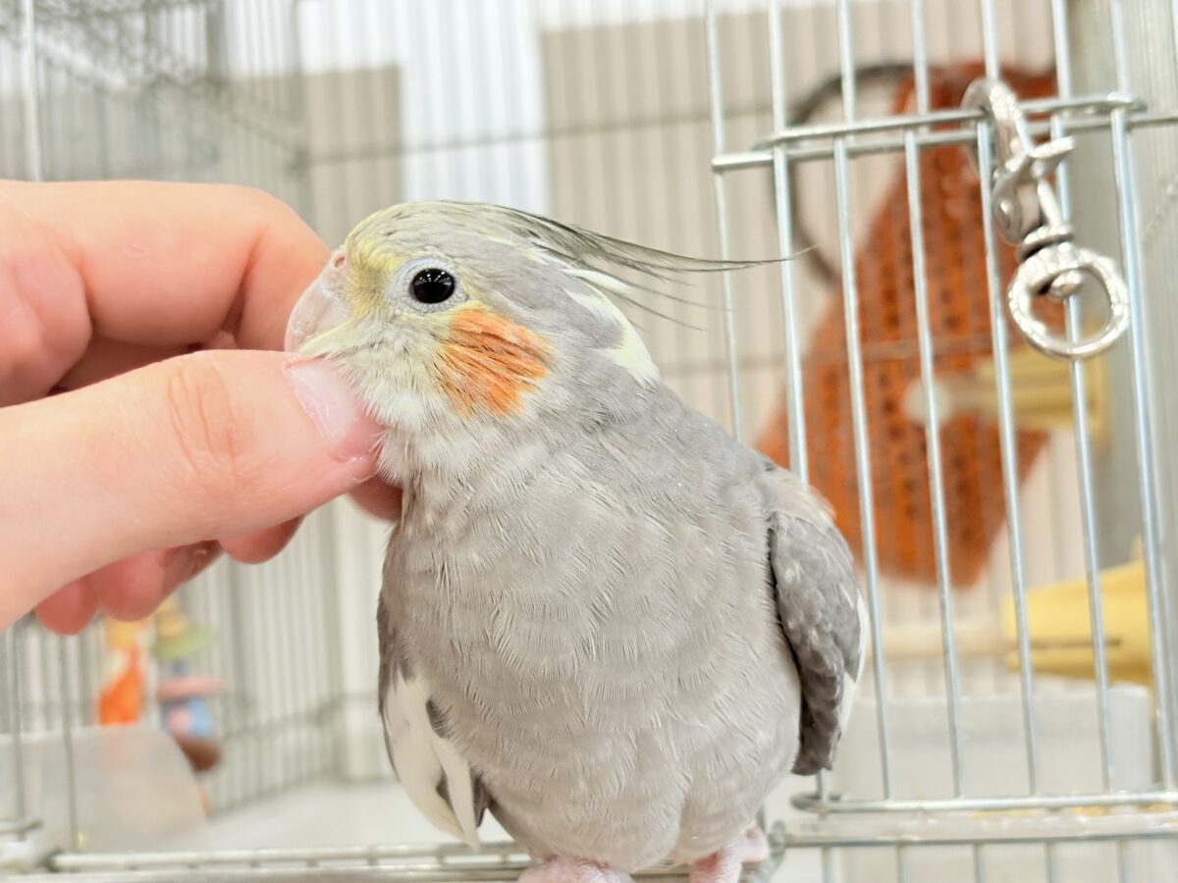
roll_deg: +3.8
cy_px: 442
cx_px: 589
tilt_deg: +3.8
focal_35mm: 52
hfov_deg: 36.8
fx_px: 1770
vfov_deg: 28.0
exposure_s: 1/50
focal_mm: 5.96
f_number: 1.6
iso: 80
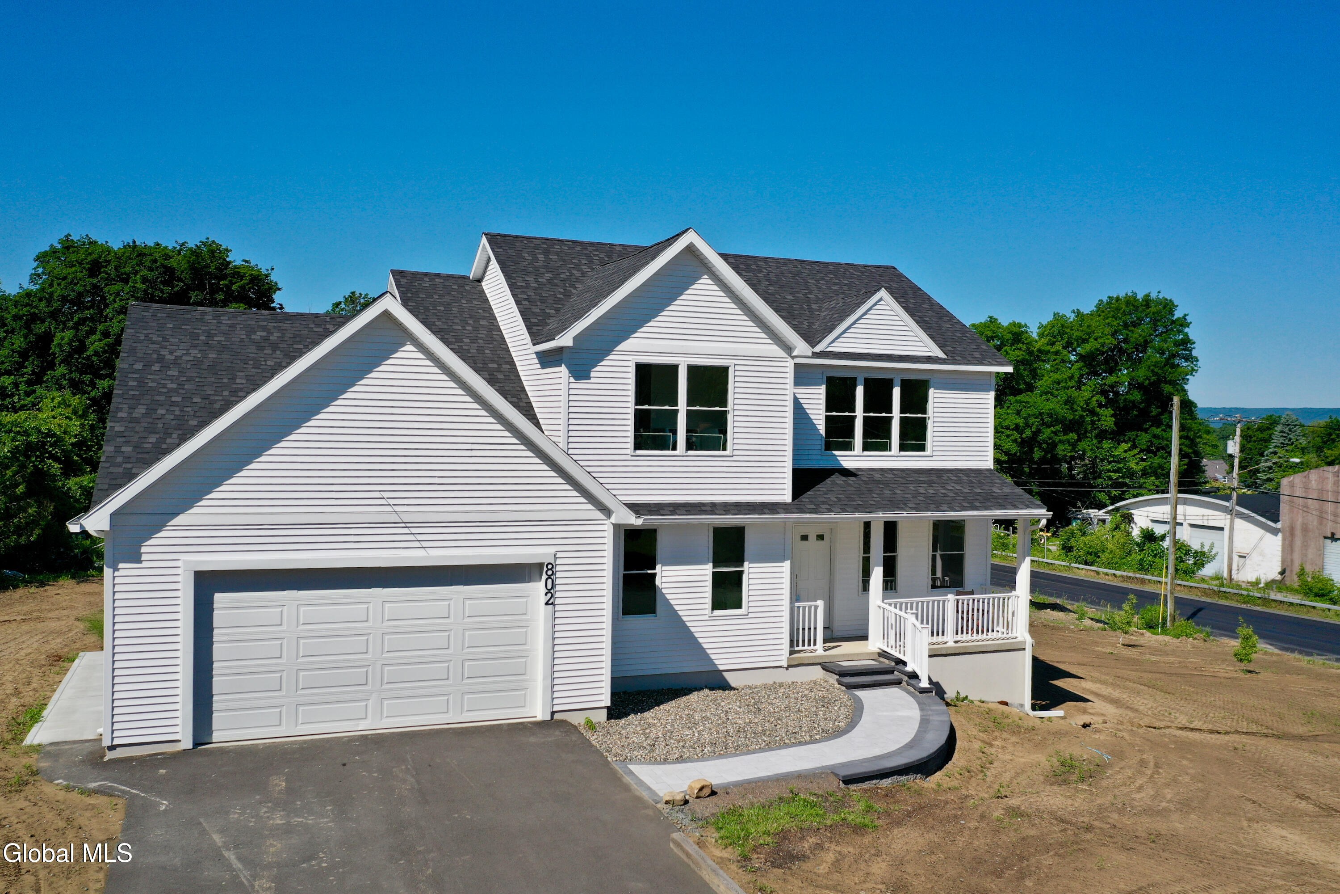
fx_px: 1042
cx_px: 670
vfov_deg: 46.4
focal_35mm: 28
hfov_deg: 65.5
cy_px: 447
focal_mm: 10.26
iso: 100
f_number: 4
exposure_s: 1/100
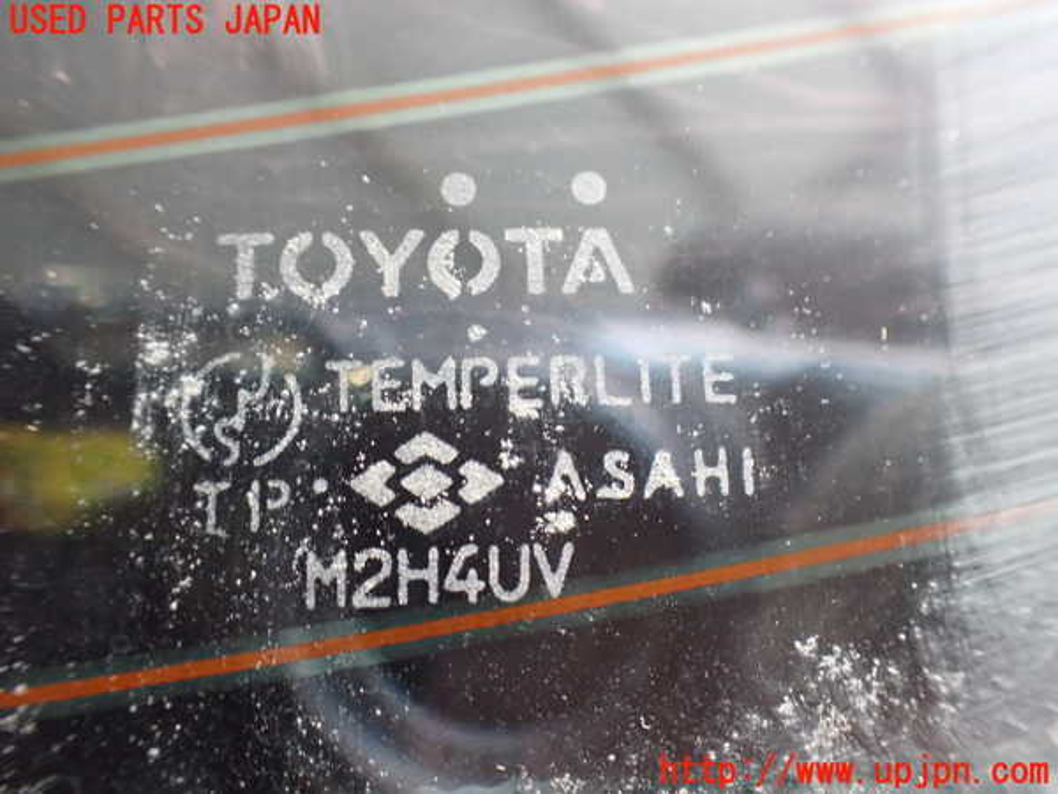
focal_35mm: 30
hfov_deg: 60.0
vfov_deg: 46.8
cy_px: 397
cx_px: 529
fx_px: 917
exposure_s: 1/100
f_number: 2.3
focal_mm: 5.4
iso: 800
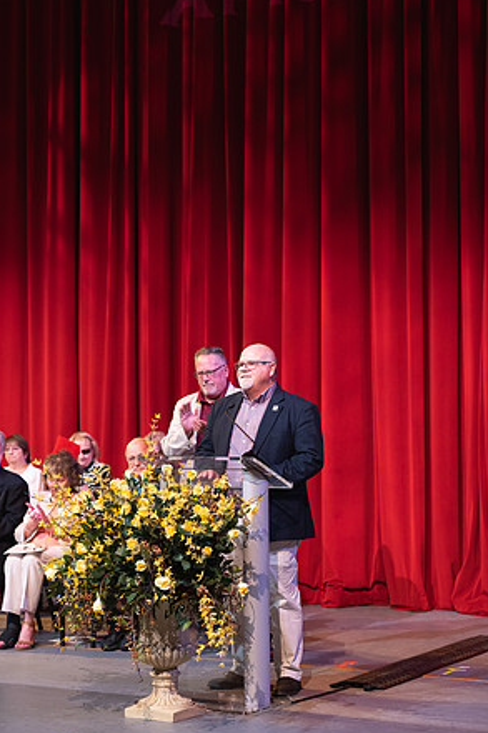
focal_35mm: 87
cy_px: 370
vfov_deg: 23.4
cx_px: 248
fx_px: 1770
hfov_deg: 15.7
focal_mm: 85
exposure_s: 1/160
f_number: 2.8
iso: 1250
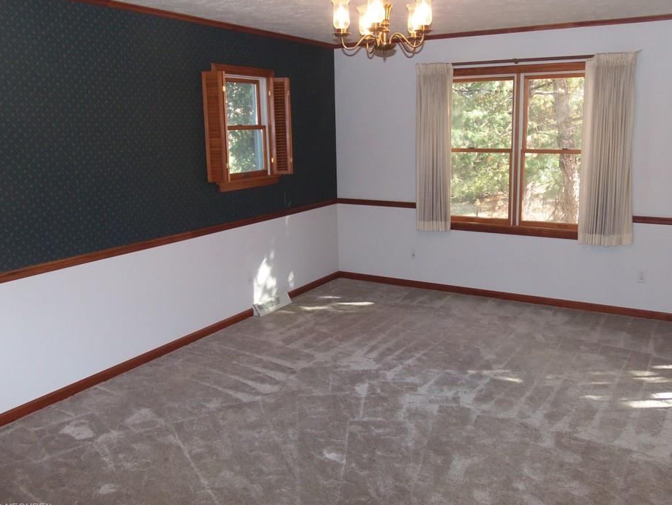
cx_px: 368
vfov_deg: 48.2
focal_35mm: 29
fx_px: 563
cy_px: 233
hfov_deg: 61.5
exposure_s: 1/40
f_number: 3.2
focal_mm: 4.7
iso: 160
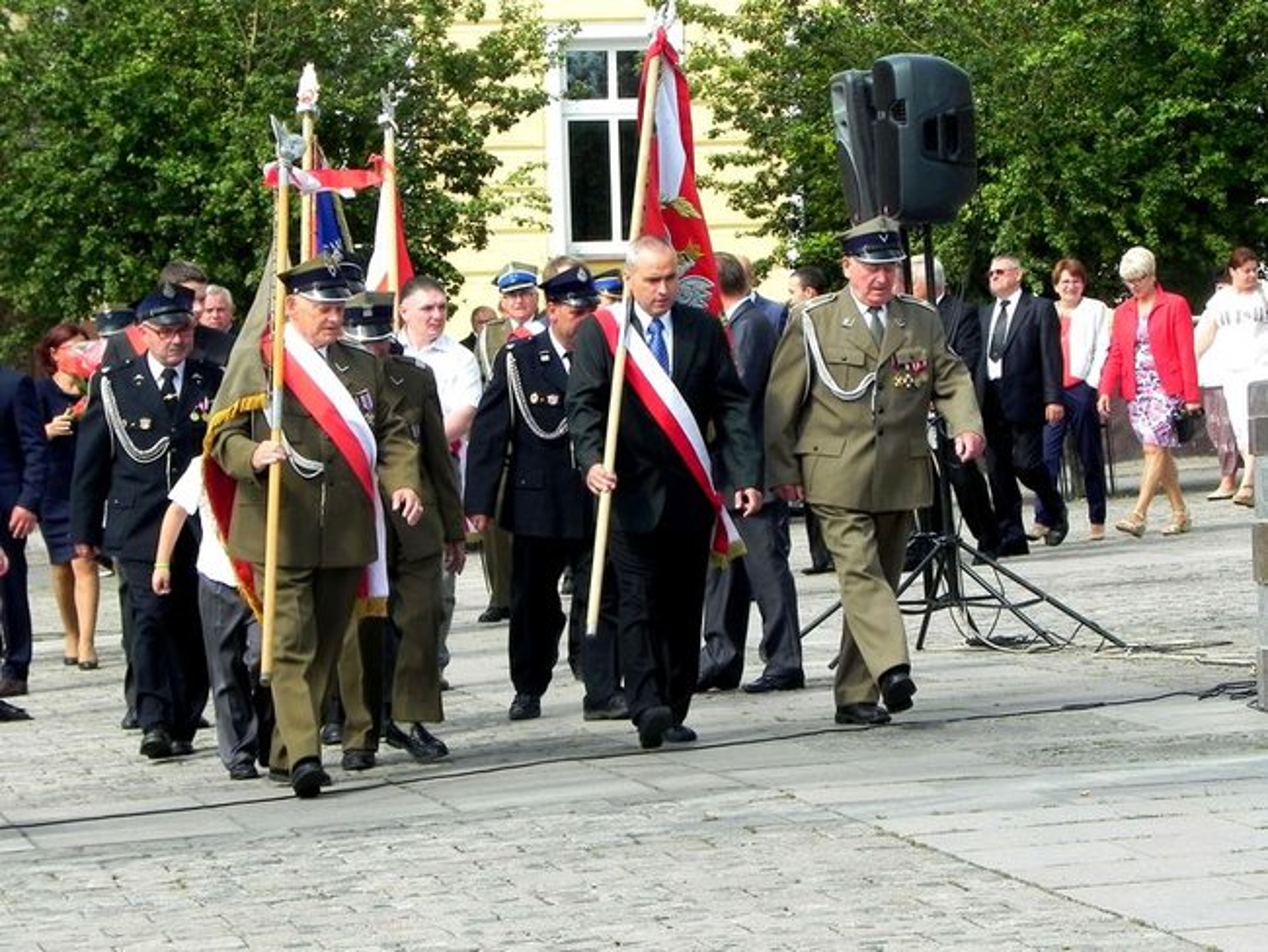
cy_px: 476
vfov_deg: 8.1
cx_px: 634
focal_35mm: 184
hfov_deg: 10.7
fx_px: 6742
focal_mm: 32.7
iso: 160
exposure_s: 1/243
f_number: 6.3
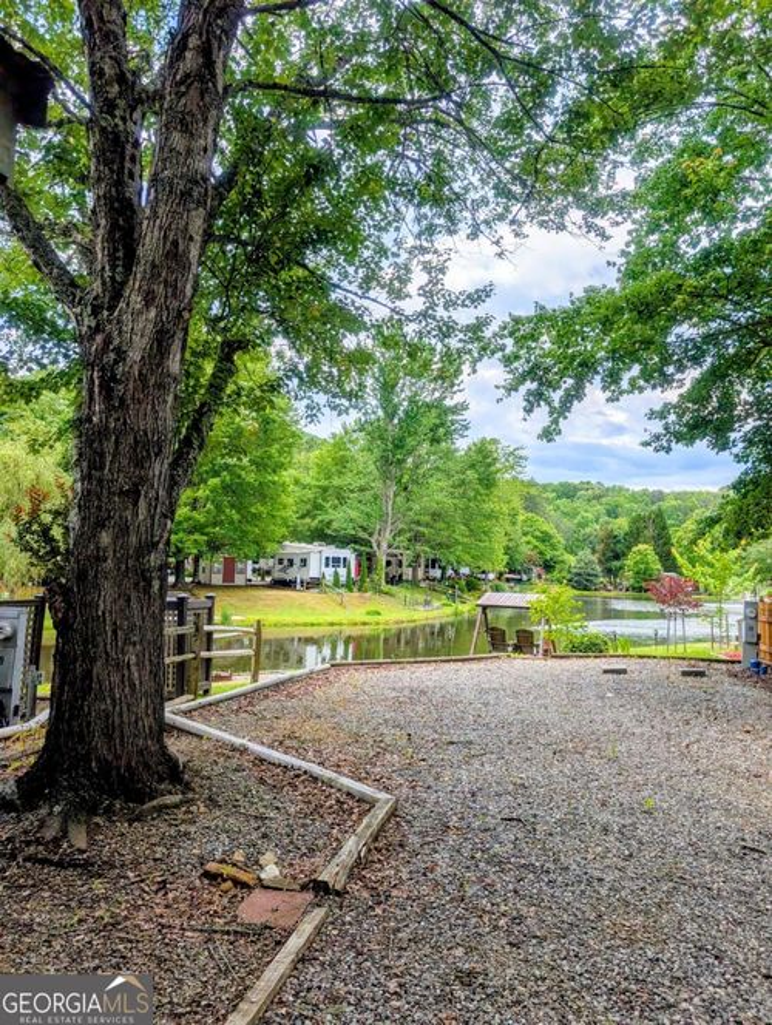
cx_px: 386
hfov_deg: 56.9
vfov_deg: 71.5
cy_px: 512
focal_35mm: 24
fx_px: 712
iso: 21
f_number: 1.68
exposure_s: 1/1572
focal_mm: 6.9
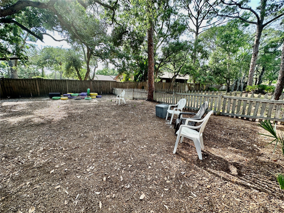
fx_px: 115
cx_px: 142
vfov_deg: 85.7
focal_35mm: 14
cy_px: 106
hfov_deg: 102.1
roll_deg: -0.8
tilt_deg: -11.1
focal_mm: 2.22
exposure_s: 1/176
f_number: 2.2
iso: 40
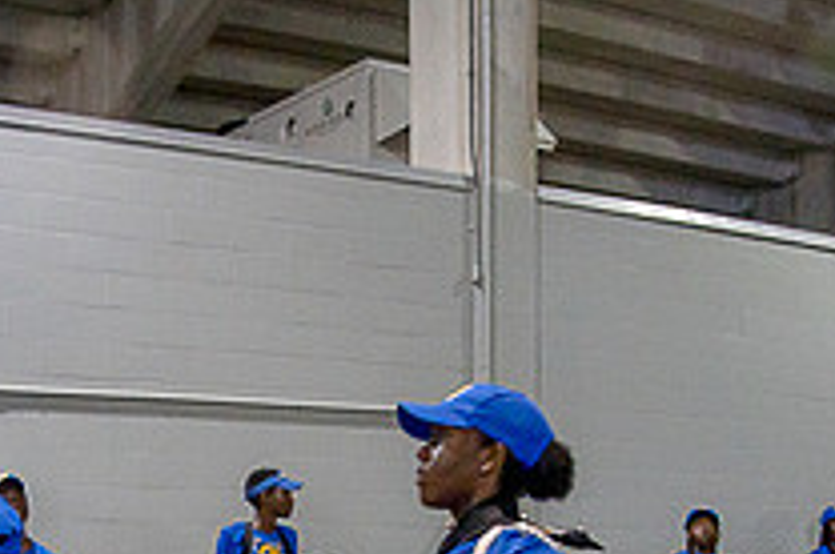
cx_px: 225
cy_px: 662
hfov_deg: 29.7
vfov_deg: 19.1
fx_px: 1552
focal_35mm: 67
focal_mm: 24
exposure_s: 1/200
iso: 2000
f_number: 4
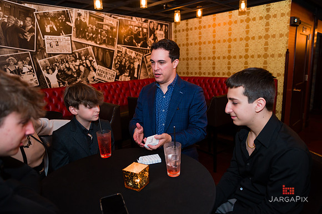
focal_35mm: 24
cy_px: 107
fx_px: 219
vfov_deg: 52.1
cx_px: 161
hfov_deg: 72.7
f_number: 4
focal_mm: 24
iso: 1250
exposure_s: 1/200
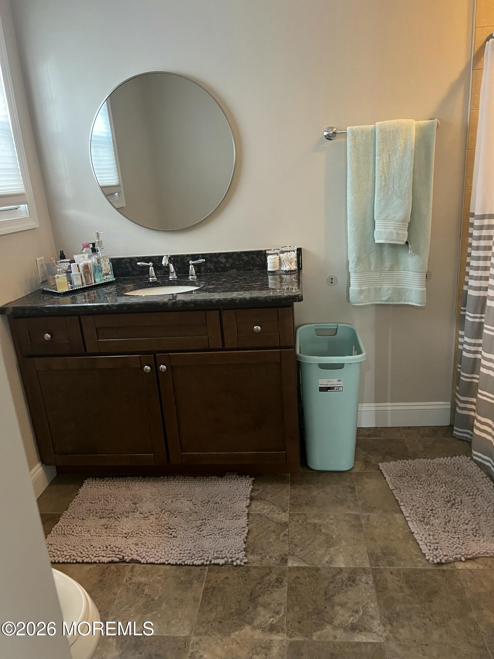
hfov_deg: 53.1
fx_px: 495
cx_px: 247
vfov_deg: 67.3
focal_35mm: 26
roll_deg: +3.9
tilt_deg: -17.2
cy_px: 330
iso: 500
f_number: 1.5
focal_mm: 5.7
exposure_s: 1/60
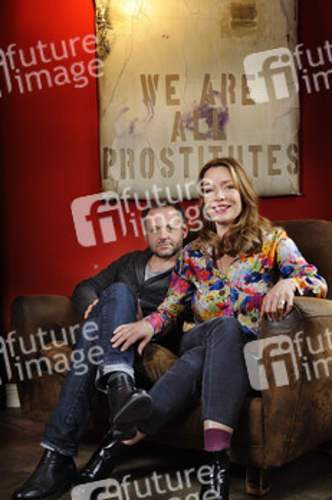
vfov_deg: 42.7
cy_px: 284
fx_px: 638
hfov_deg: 29.1
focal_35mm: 46
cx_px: 187
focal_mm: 40
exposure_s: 1/30
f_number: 4.5
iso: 400
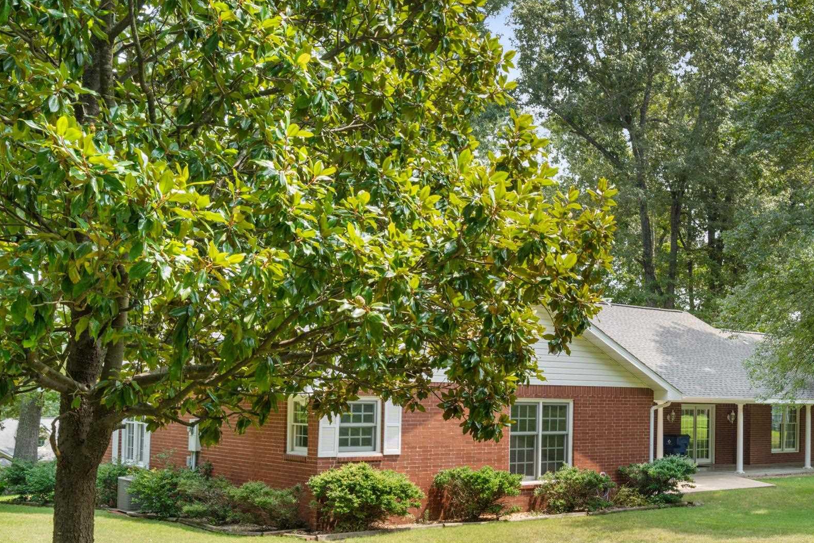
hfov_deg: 44.0
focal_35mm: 43
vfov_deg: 30.8
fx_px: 972
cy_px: 389
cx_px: 606
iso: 320
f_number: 7.1
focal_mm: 18
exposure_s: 1/200
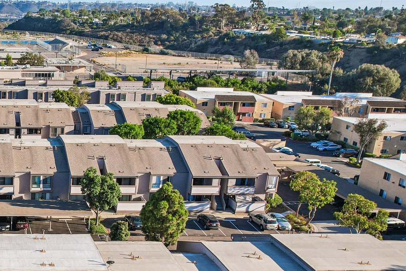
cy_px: 181
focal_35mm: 49
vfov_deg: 27.3
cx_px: -24
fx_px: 552
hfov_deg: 35.4
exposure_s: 1/1000
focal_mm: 8.4
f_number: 2.8
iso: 110
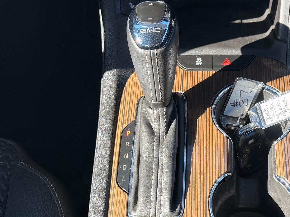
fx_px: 553
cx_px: 191
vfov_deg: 22.2
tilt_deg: -56.9
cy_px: 145
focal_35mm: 66
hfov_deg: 29.2
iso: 64
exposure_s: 1/409
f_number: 1.78
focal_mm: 6.76
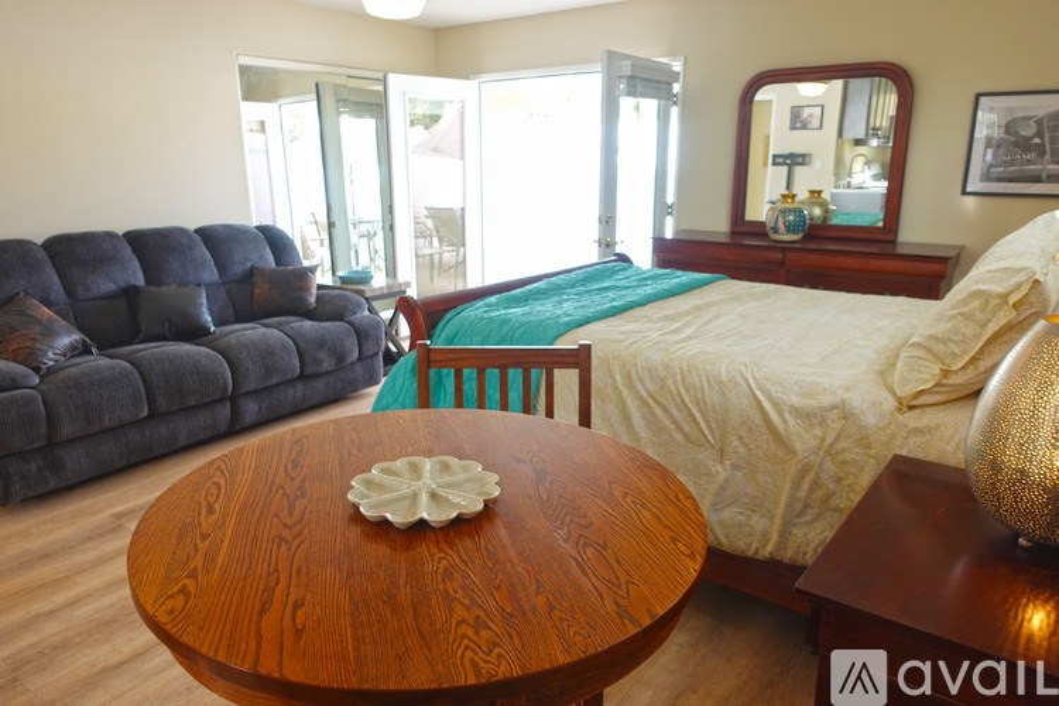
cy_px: 353
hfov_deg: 73.7
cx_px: 530
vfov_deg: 53.1
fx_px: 706
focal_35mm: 24
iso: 125
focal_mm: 9.4
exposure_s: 1/80
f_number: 2.8
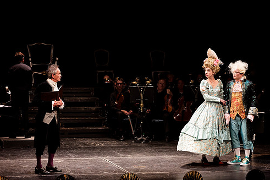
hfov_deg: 15.8
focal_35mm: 130
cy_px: 93
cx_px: 148
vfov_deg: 10.5
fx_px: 975
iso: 1250
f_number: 6.7
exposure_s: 1/200
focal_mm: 110
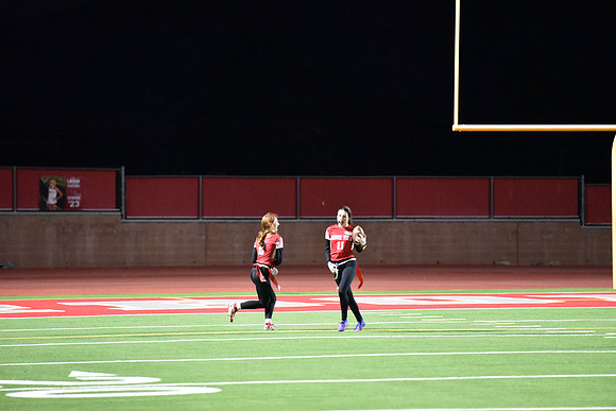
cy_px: 206
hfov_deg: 10.3
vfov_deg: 6.9
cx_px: 308
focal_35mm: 200
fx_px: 3423
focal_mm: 200
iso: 12800
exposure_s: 1/500
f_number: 2.8
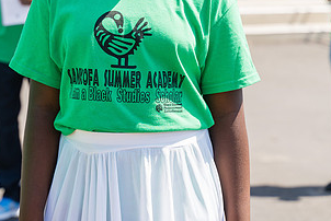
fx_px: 1325
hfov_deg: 14.2
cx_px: 92
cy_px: 14
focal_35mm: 144
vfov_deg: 9.5
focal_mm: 75
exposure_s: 1/500
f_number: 4
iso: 100
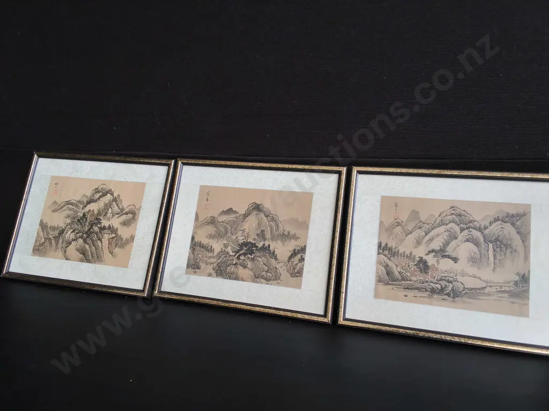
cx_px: 274
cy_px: 206
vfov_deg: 51.4
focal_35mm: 27
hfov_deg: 65.3
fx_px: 428
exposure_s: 1/100
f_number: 2
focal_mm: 2.87
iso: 50
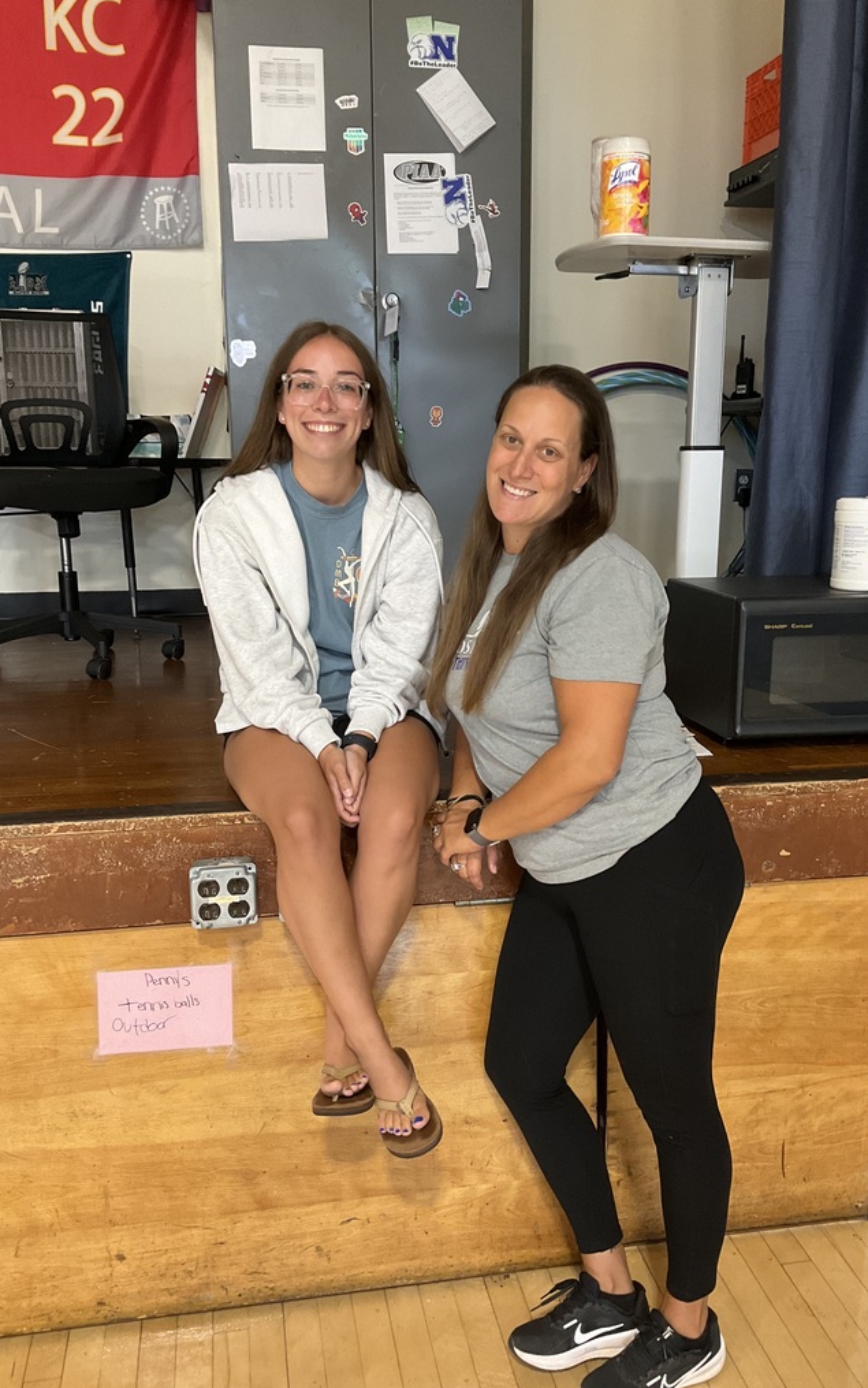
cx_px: 429
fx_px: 1172
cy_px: 699
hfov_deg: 40.6
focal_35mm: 31
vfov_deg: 61.2
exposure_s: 1/60
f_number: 1.8
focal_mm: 3
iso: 125
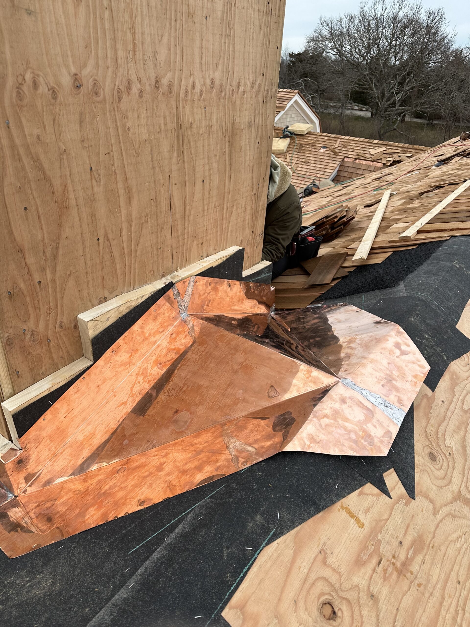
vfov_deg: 71.6
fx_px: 434
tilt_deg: -28.9
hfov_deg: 56.8
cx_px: 235
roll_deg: -2.7
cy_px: 314
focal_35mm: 24
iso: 80
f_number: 1.78
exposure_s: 1/1562
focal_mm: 6.86
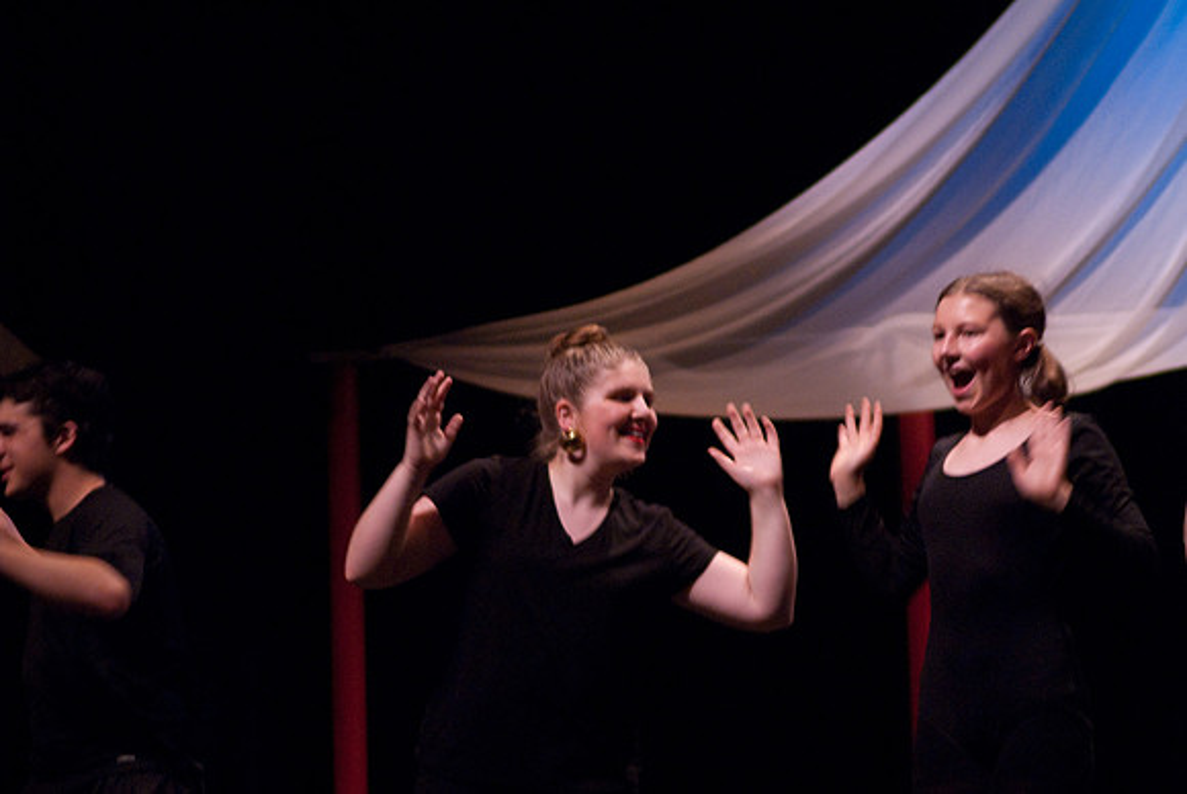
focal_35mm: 120
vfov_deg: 11.4
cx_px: 594
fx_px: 3961
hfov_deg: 17.0
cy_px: 397
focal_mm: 80
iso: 1250
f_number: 2.8
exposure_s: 1/60
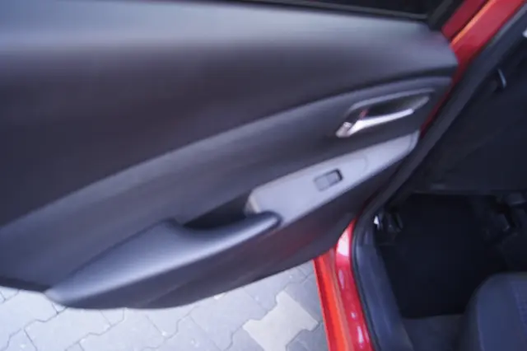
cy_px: 176
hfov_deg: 67.4
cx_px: 264
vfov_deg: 47.9
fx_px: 395
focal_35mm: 27
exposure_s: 1/30
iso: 250
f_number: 3.5
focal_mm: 18
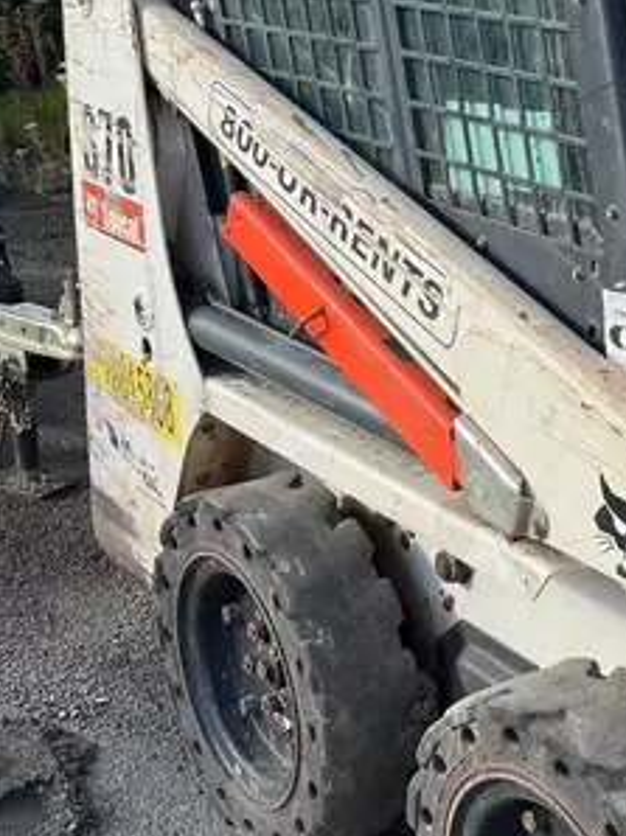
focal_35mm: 64
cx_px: 679
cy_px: 346
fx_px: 1545
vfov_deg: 30.2
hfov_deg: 21.8
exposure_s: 1/878
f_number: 1.6
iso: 50
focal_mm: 5.1
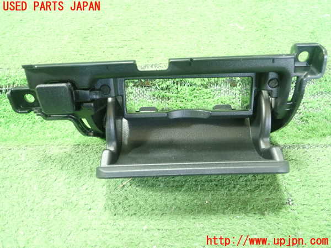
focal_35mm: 30
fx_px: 287
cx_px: 166
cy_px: 124
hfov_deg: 60.0
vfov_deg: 46.8
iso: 800
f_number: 2.3
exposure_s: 1/60
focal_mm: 5.5
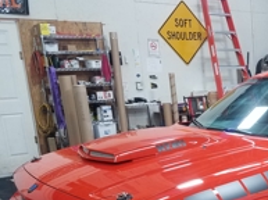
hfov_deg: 32.5
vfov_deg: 25.6
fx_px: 417
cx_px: 272
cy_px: 199
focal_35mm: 54
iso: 100
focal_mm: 4.2
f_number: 1.7
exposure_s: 1/60
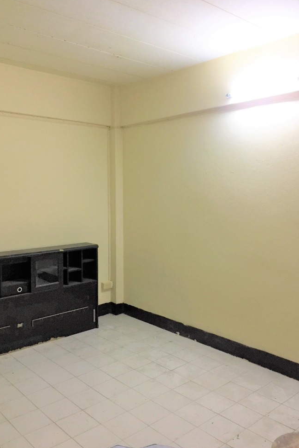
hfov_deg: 42.3
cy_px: 220
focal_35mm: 31
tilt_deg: -3.4
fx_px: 386
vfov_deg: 60.3
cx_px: 140
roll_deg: -0.4
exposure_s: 1/33
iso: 125
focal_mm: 4.15
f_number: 2.2
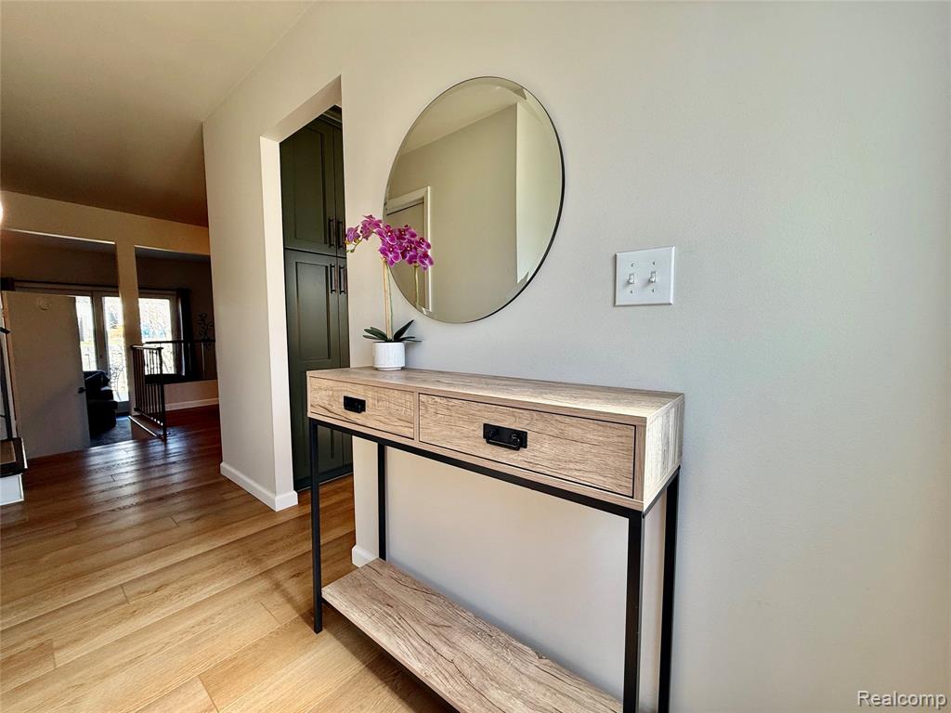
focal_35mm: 14
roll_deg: -0.4
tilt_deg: -3.5
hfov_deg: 102.1
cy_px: 356
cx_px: 476
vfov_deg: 85.7
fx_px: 385
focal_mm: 2.22
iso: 50
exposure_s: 1/99
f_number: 2.2
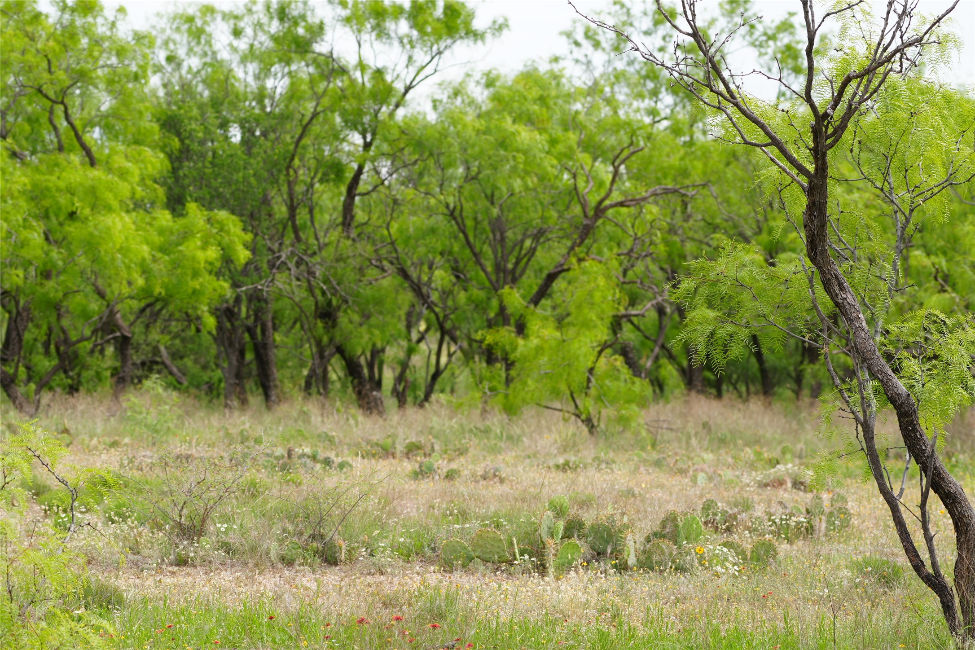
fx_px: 4062
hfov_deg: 13.7
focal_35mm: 150
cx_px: 488
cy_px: 325
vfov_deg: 9.1
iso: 100
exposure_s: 1/200
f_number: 5.6
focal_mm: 100
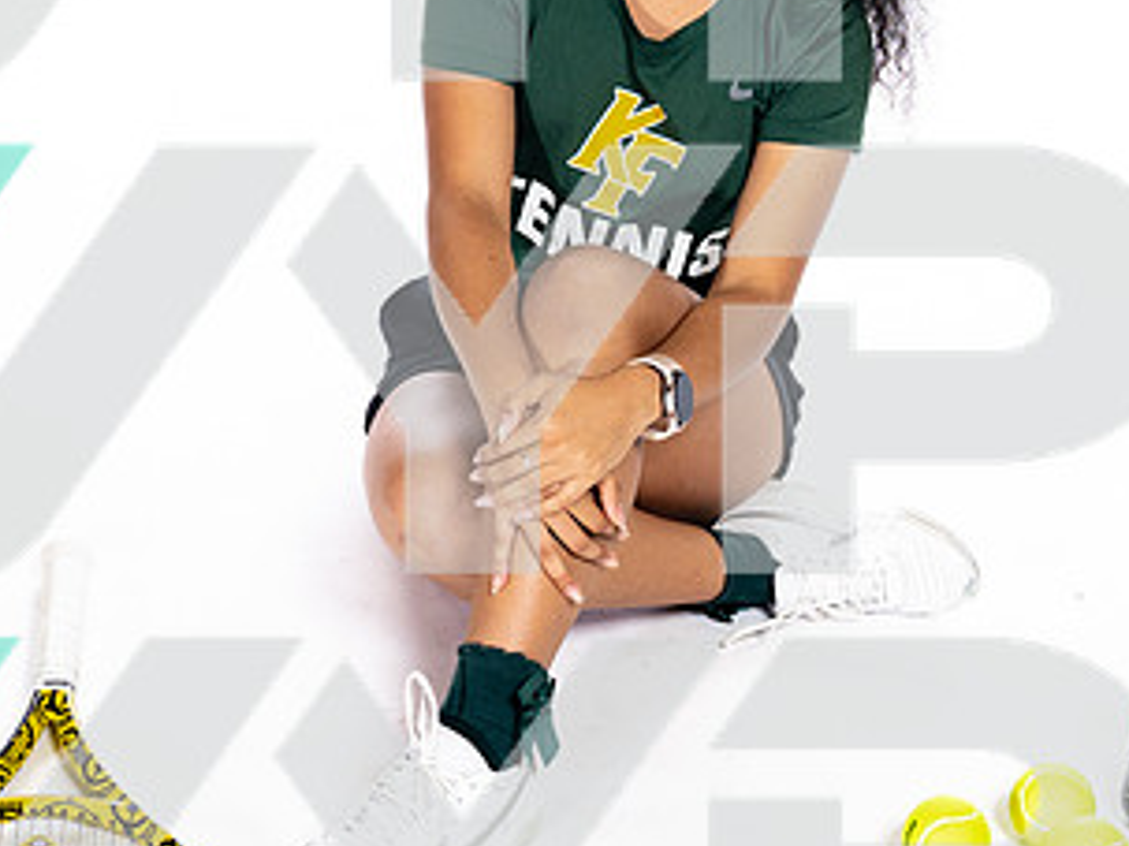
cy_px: 337
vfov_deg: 16.8
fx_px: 2869
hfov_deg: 22.2
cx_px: 772
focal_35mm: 88
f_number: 5.6
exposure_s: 1/250
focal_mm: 35
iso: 400
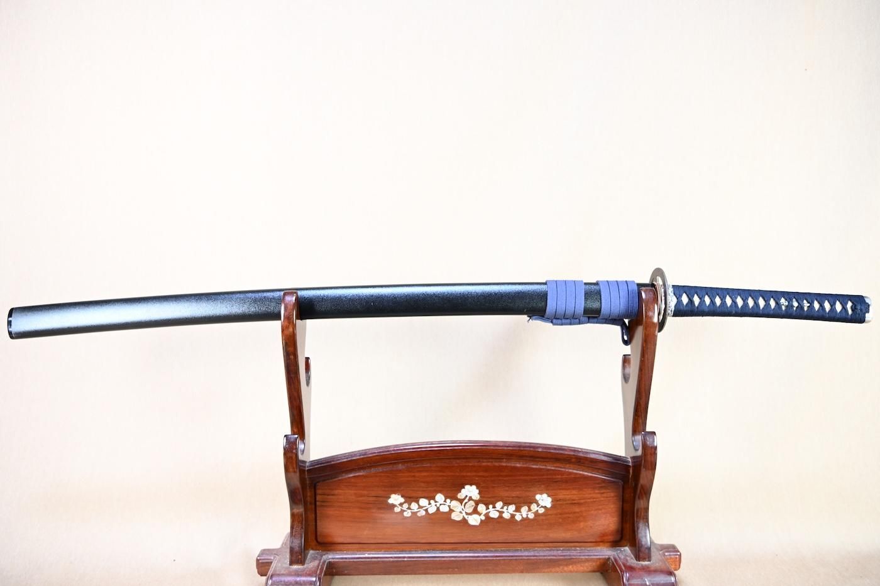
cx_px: 440
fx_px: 715
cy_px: 293
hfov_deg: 63.2
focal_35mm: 29
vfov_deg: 44.6
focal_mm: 19.5
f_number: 3.5
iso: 100
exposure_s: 1/2
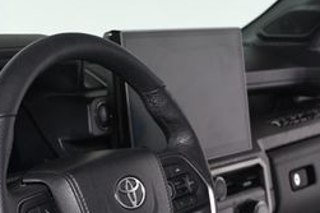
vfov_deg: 13.2
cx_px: 65
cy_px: 205
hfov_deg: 19.8
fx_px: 906
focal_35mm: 102
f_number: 4
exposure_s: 1/160
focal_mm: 27
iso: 100
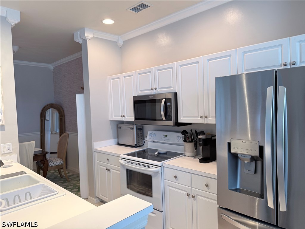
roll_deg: +2.3
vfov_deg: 56.8
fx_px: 211
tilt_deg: -1.0
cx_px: 152
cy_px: 114
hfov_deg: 71.6
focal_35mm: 24
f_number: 1.78
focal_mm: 6.76
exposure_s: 1/60
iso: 160
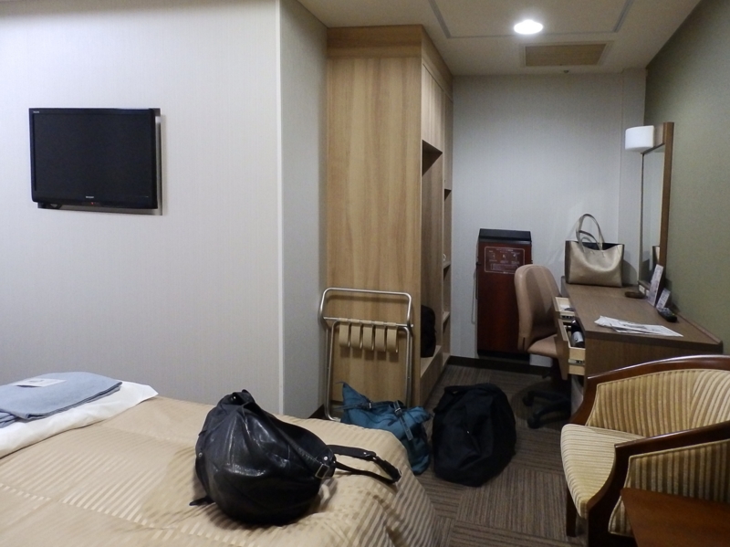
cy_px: 274
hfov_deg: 76.4
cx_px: 365
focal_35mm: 22
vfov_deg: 61.0
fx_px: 464
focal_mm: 4
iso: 800
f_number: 3.4
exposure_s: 1/20
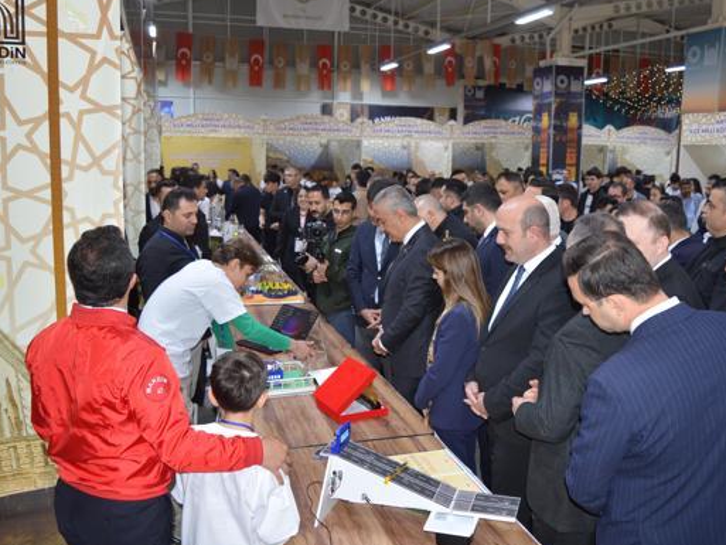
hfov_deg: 58.3
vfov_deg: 45.5
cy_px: 266
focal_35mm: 31
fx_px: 650
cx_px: 377
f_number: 3.5
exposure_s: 1/60
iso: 400
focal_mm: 18
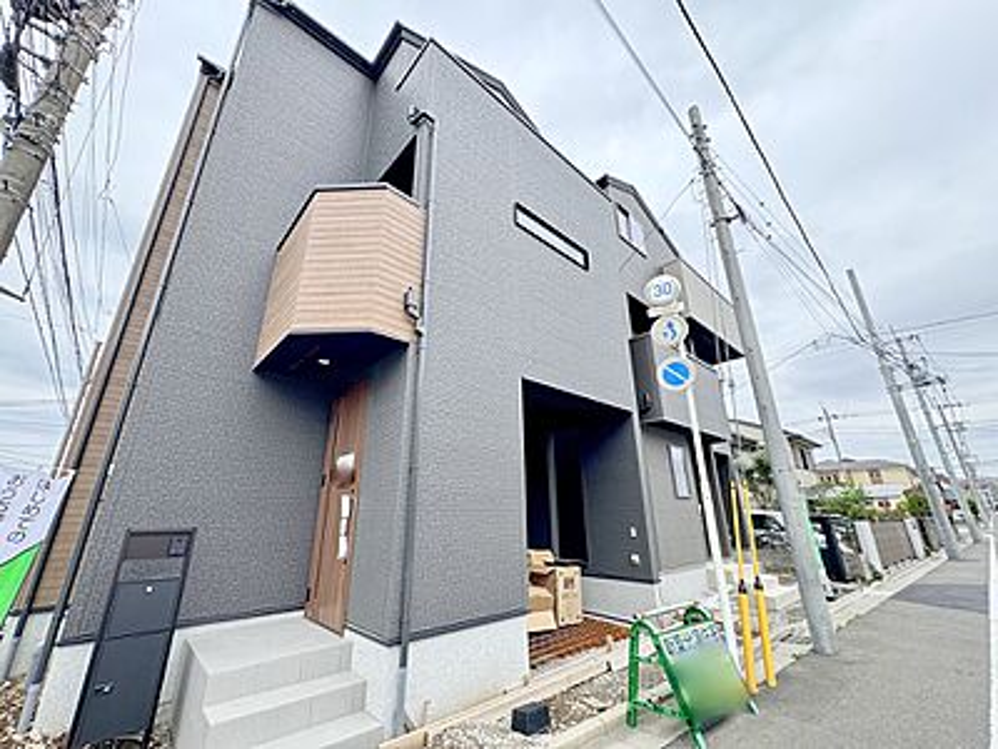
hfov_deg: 102.1
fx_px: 404
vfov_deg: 85.7
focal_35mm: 14
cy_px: 374
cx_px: 499
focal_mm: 2.22
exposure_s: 1/615
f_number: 2.2
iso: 40
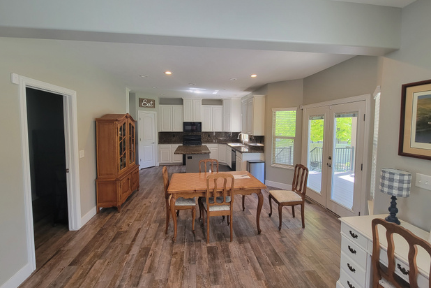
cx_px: 219
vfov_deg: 81.1
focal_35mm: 14
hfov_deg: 104.2
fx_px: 168
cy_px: 135
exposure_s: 1/60
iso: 125
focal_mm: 2.2
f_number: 2.2
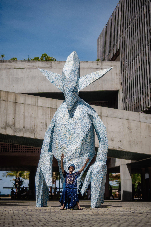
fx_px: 315
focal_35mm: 50
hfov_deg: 27.0
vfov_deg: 39.6
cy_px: 114
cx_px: 76
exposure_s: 1/800
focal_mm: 50
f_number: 1.4
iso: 100
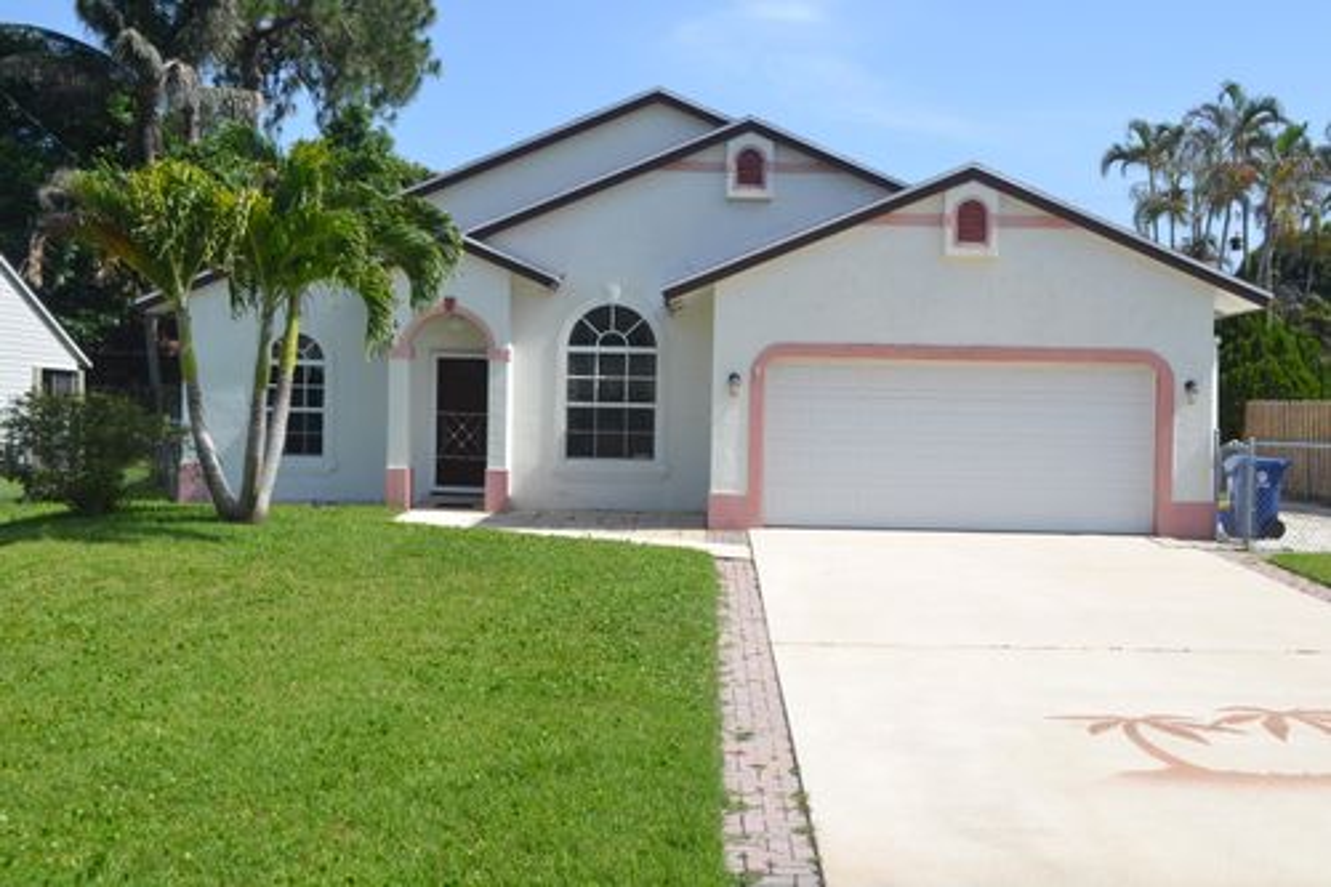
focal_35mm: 42
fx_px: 1552
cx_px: 666
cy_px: 444
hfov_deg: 46.4
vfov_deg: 31.9
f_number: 7.1
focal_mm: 28
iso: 100
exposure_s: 1/200
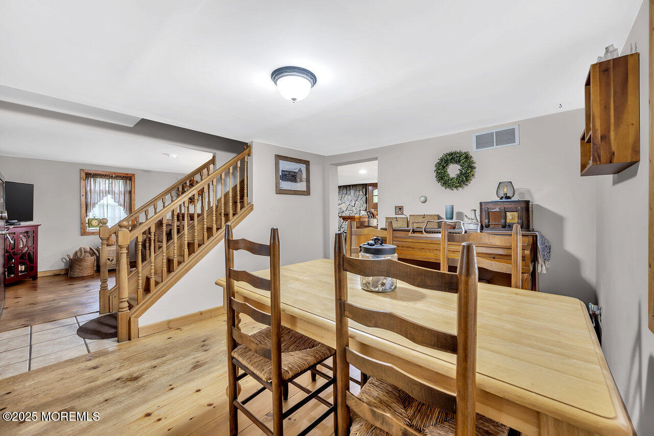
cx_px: 327
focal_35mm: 14
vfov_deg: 81.2
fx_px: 254
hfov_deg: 104.3
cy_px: 218
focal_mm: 14
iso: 200
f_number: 8
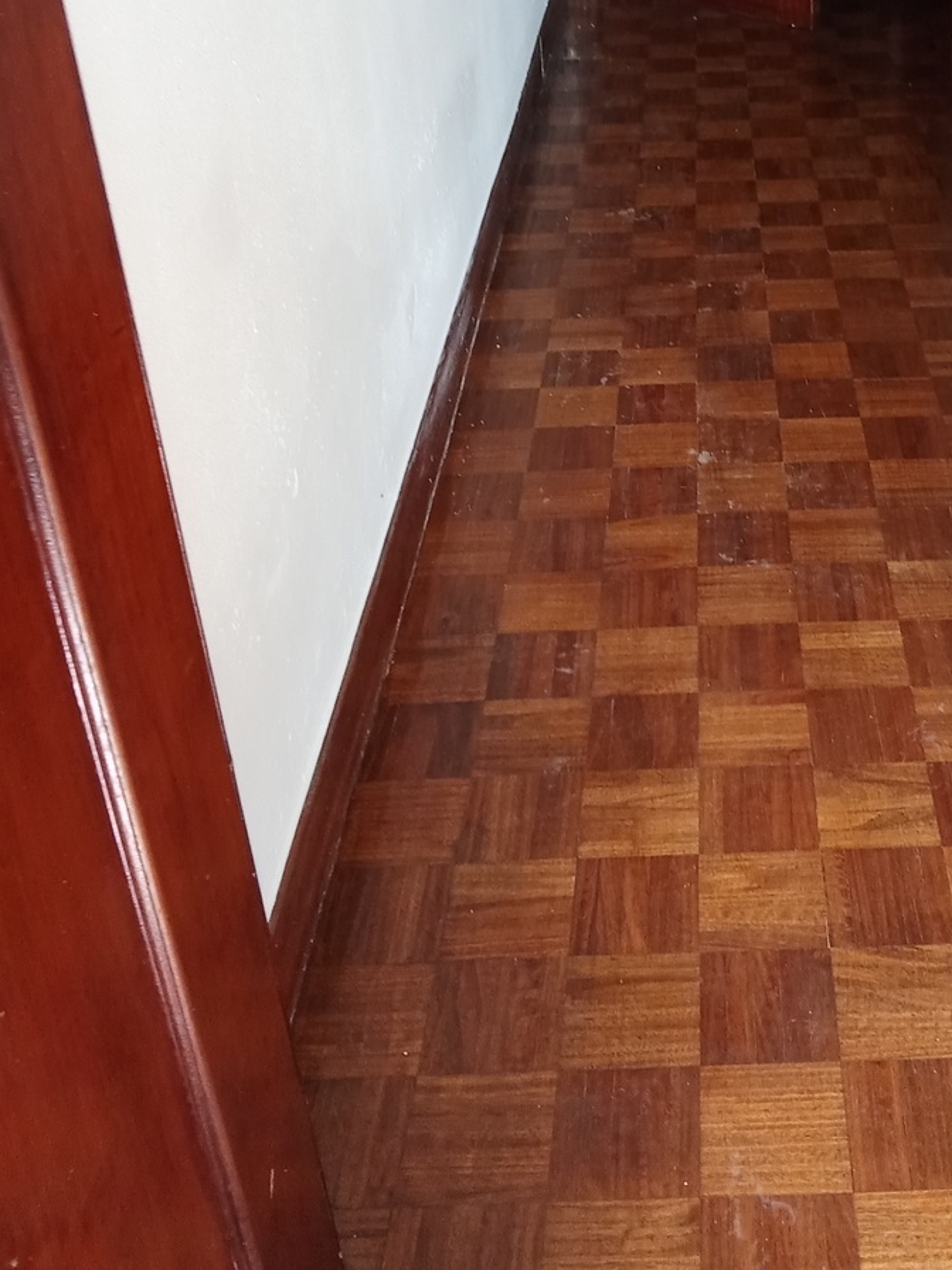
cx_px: 756
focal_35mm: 45
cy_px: 322
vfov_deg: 40.9
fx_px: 1650
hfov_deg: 31.4
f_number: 2
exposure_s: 1/33.3
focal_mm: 2.78
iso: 200
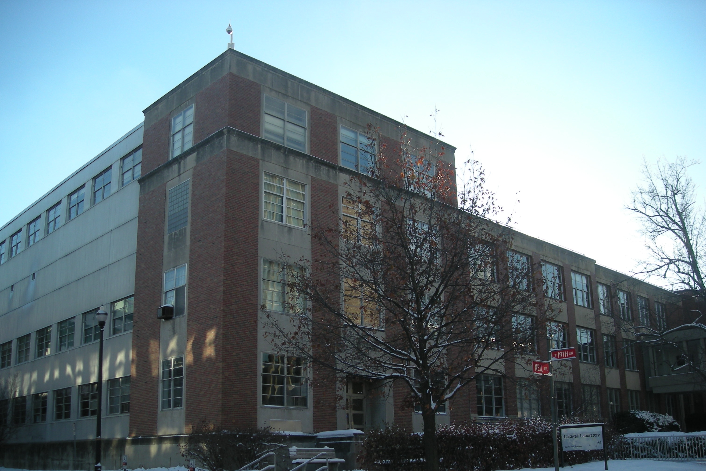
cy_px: 267
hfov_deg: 51.9
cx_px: 347
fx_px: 726
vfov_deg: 35.9
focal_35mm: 37
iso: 50
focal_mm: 5.7
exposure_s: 1/470
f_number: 2.8
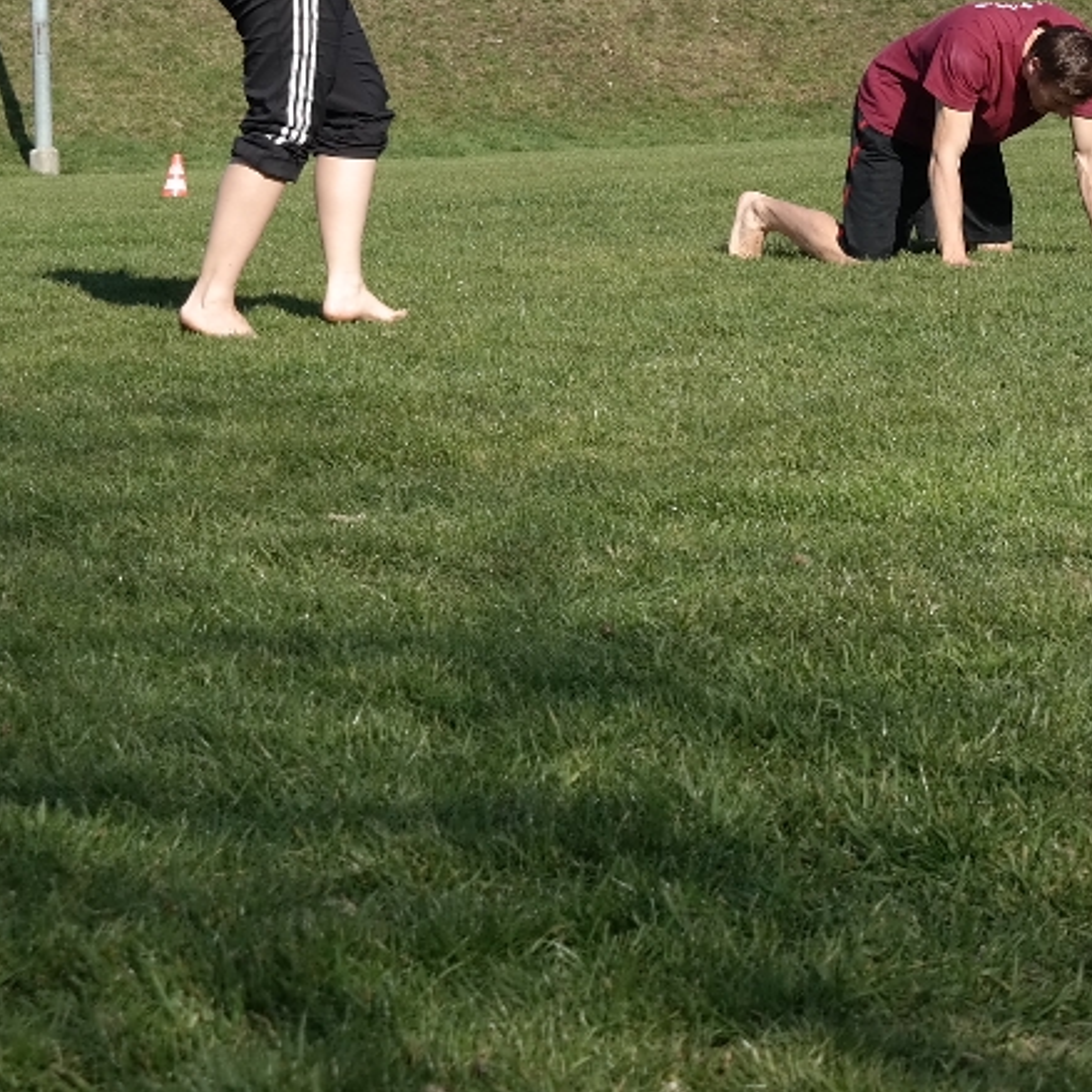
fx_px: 4533
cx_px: 1361
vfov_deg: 13.6
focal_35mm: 127
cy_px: 15
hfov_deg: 13.3
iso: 100
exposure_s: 1/320
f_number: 6.3
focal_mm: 27
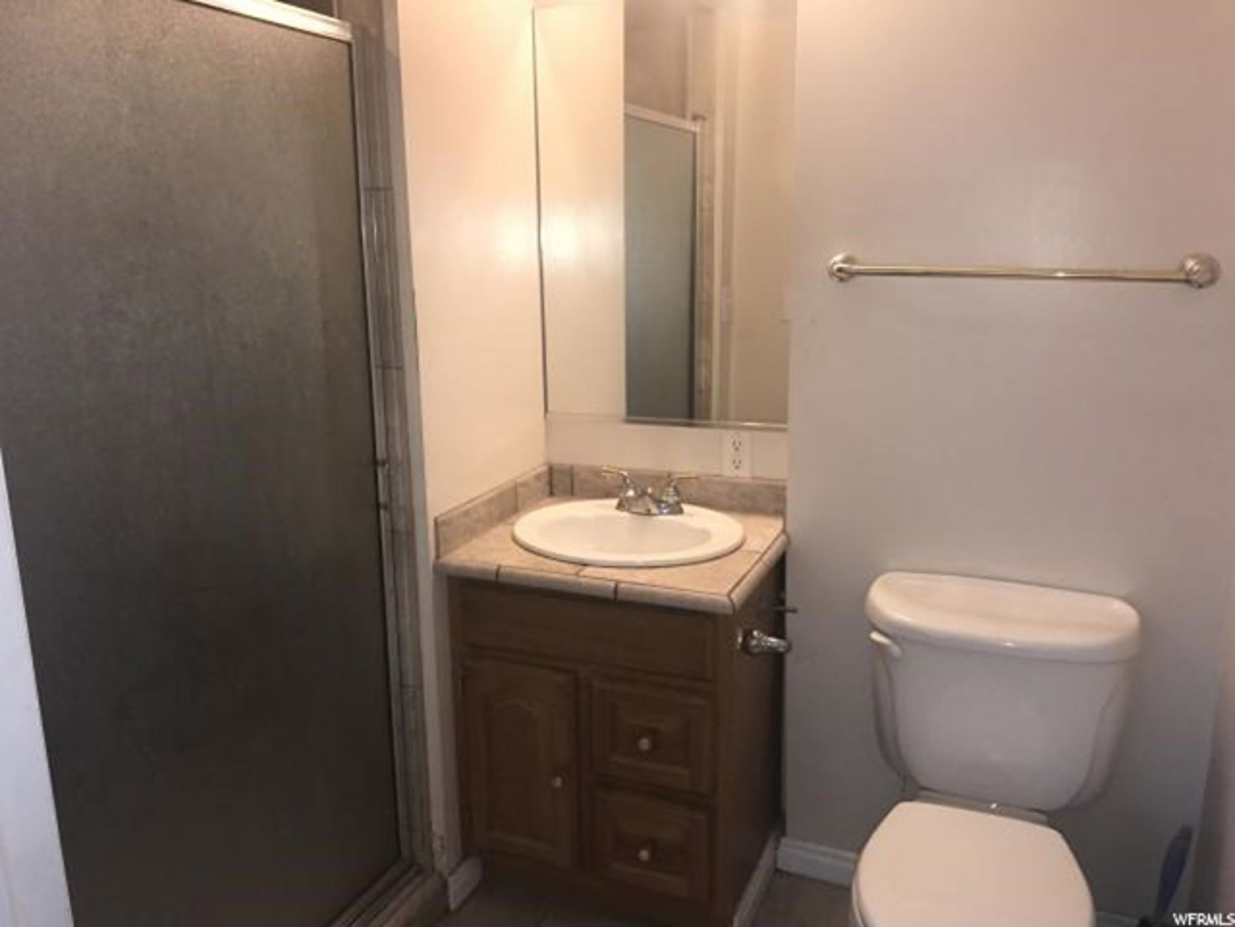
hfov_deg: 63.4
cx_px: 618
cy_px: 464
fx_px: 999
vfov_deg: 49.7
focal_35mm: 28
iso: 20
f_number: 1.8
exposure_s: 1/41
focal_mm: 3.99
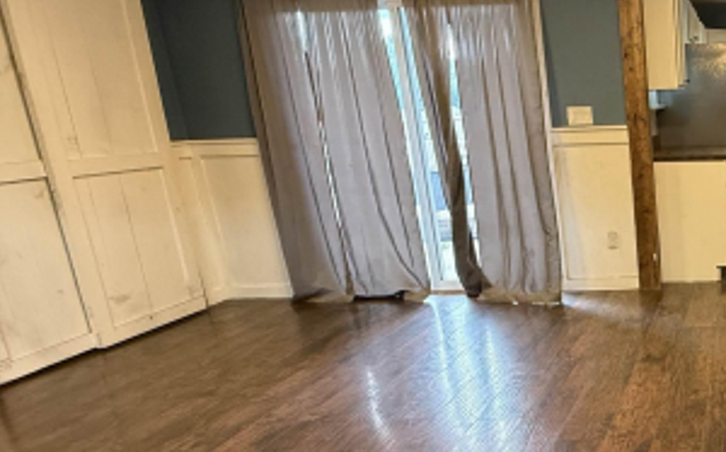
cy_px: 276
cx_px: 737
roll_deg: +1.7
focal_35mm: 33
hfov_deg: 47.5
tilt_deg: -14.6
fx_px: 652
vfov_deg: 38.1
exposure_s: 1/120
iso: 640
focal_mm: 2.22
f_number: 2.2
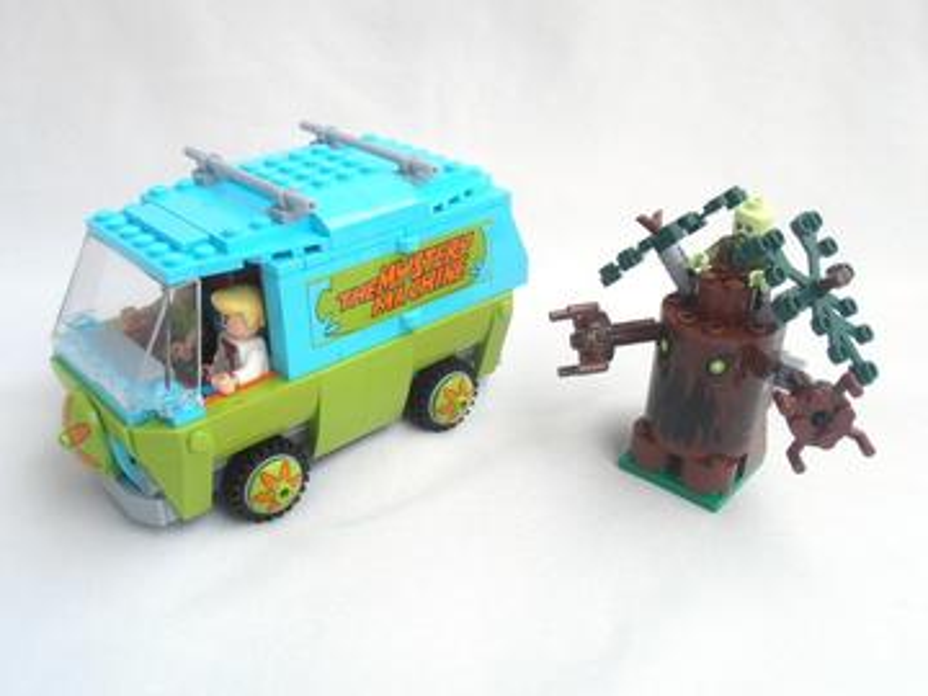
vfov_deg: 38.7
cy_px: 348
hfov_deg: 50.1
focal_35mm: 37
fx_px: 992
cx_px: 464
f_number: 3.9
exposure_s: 1/20
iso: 125
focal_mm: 6.61
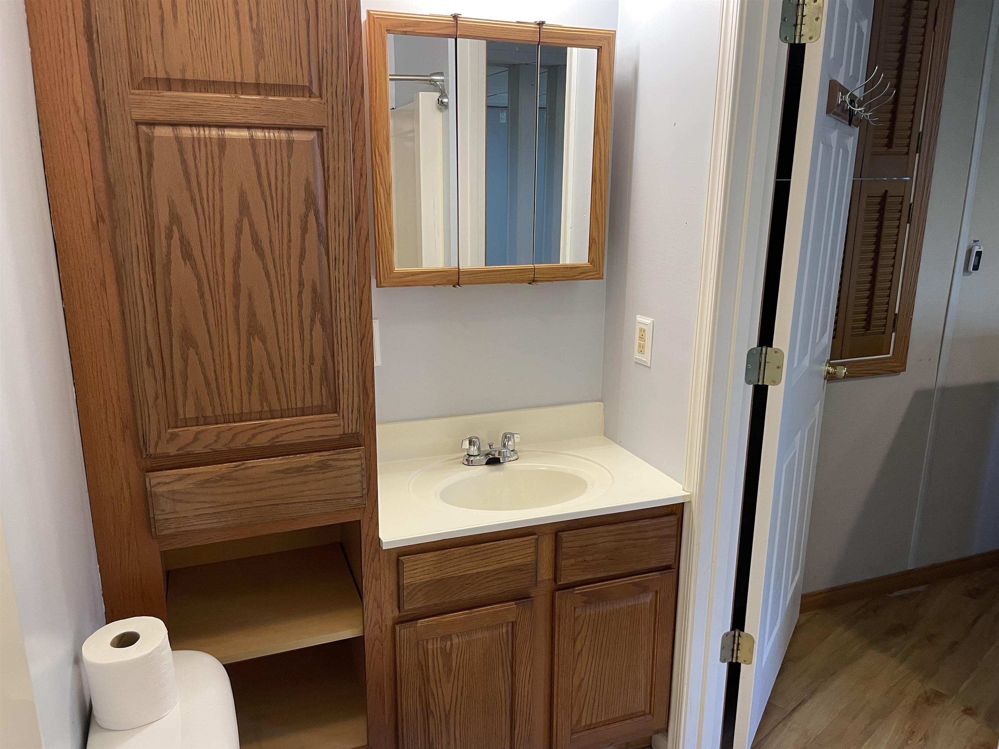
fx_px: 750
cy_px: 374
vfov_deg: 53.1
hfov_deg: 67.3
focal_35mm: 26
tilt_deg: -14.9
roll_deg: -0.3
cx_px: 500
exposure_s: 1/60
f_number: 1.6
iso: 100
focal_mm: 4.2
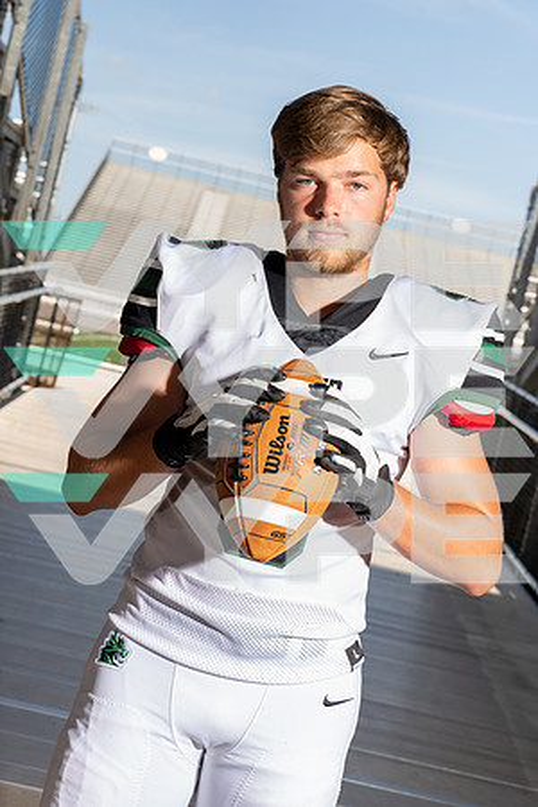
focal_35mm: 64
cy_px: 404
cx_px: 269
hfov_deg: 21.2
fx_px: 1435
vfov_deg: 31.4
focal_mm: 64
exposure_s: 1/250
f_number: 8
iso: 160
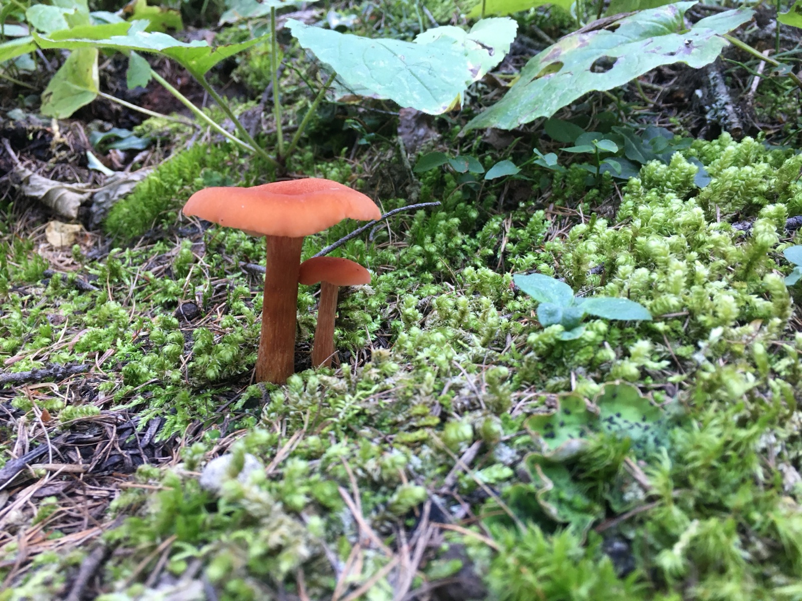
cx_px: 401
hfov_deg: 61.7
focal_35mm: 29
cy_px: 300
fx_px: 672
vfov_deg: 48.2
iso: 40
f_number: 2.2
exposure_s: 1/30
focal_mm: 4.15
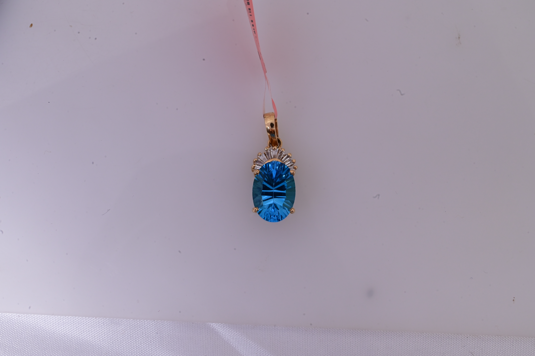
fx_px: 1040
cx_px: 268
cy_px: 178
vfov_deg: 19.4
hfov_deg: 28.9
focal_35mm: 70
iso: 800
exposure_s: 1/80
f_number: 20
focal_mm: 70
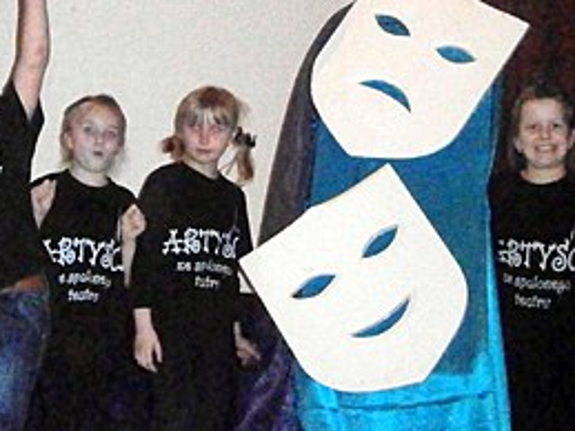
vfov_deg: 16.5
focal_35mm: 89
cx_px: 233
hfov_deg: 22.0
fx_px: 1478
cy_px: 142
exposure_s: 1/250
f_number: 3.1
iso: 1600
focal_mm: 6.4
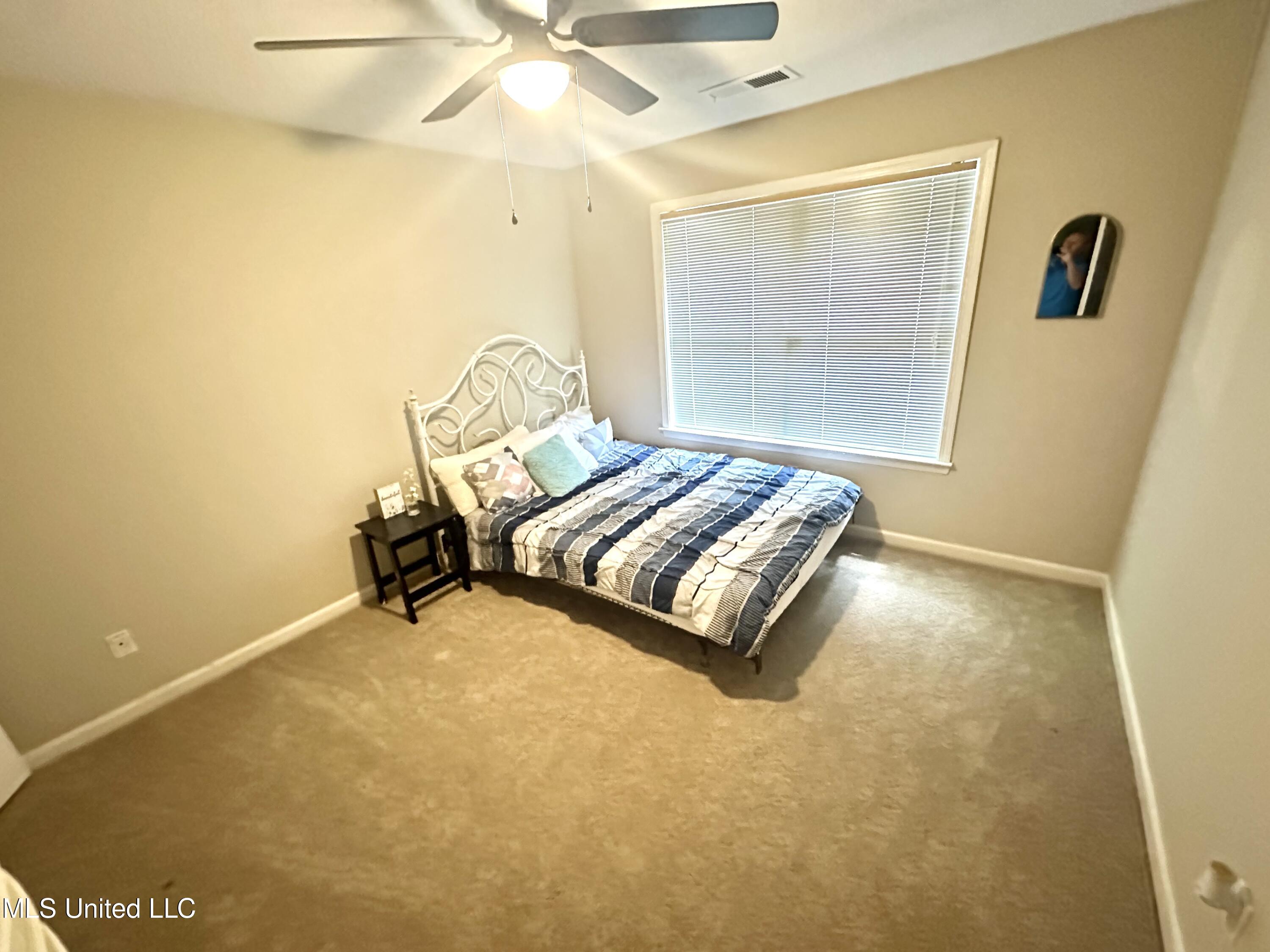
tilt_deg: -20.3
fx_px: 514
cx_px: 635
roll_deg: +2.2
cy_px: 476
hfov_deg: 102.1
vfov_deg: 85.7
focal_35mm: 14
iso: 1250
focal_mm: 2.22
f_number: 2.2
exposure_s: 1/40
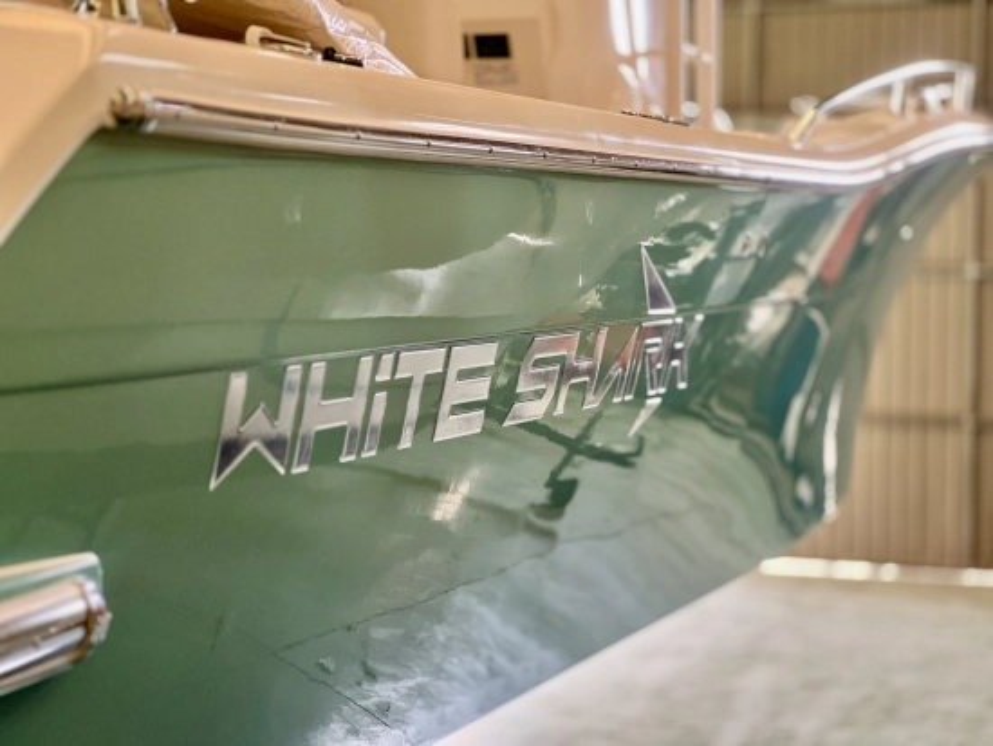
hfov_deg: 25.3
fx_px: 2210
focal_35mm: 77
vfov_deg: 19.2
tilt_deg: -0.2
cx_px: 496
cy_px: 373
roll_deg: -1.0
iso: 250
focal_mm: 9
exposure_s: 1/33
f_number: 2.8
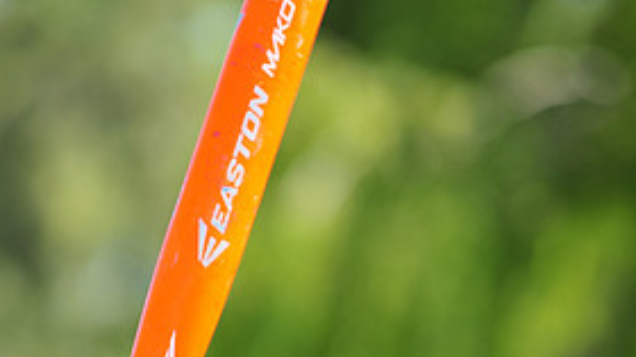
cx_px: 229
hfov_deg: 5.0
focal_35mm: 434
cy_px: 546
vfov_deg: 2.8
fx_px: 7313
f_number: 4.5
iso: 200
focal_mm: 200
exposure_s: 1/500
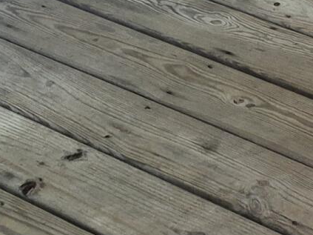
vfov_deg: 7.5
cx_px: 632
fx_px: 1473
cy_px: -557
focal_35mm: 163
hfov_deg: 11.0
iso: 100
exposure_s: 1/120
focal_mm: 5.4
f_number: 1.8
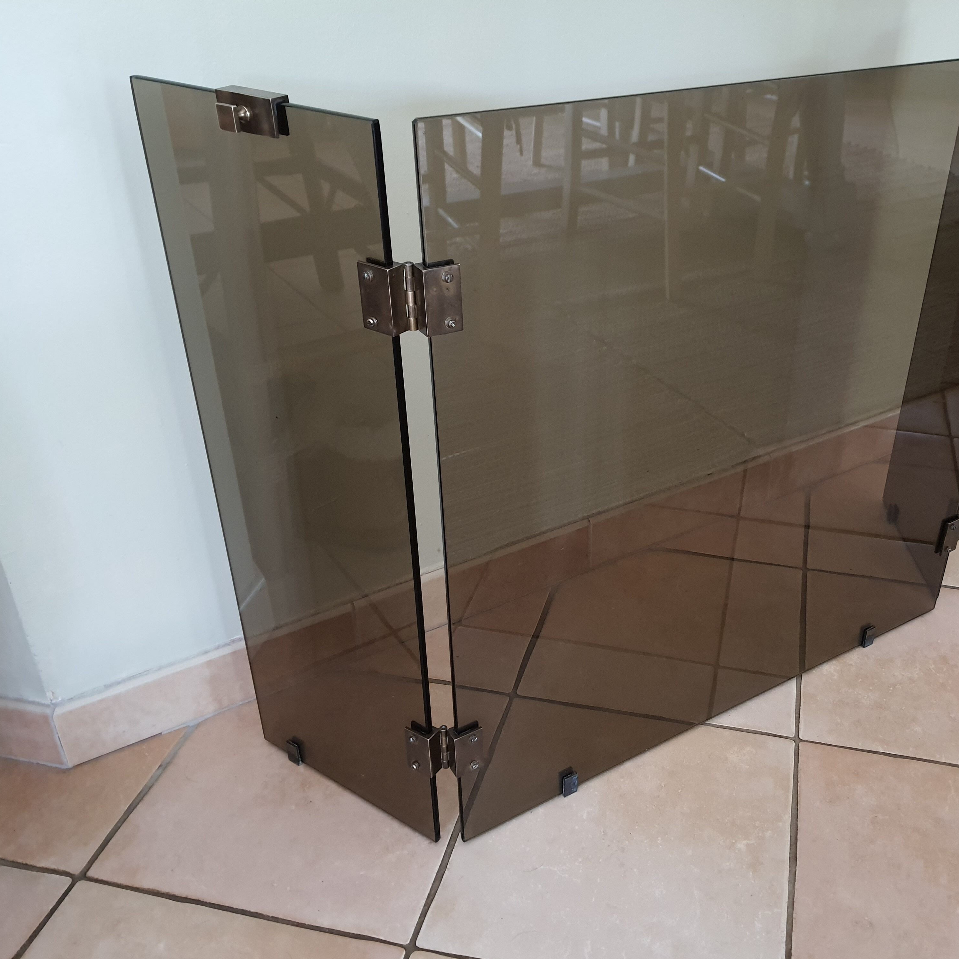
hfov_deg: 51.7
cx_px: 628
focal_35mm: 31
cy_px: 478
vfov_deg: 52.5
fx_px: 972
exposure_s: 1/33
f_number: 1.7
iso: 500
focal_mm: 4.32
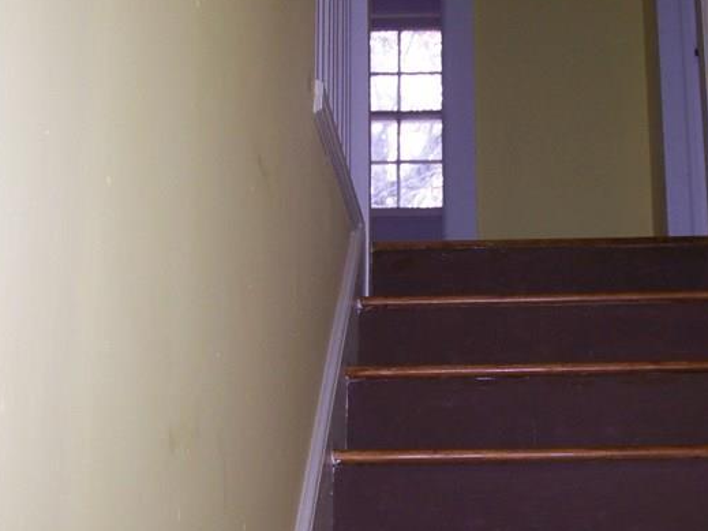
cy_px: 340
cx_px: 486
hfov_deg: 25.8
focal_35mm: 75
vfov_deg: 19.6
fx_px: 1534
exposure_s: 1/60
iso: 80
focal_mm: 6.3
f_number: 2.8
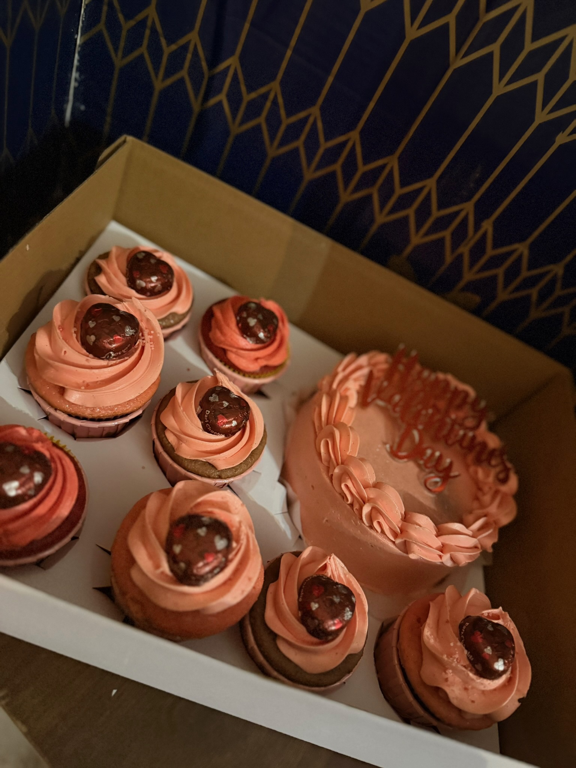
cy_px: 384
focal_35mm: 24
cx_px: 288
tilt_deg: -46.2
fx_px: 532
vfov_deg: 71.6
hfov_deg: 56.8
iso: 1250
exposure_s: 1/30
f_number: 1.78
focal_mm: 6.76
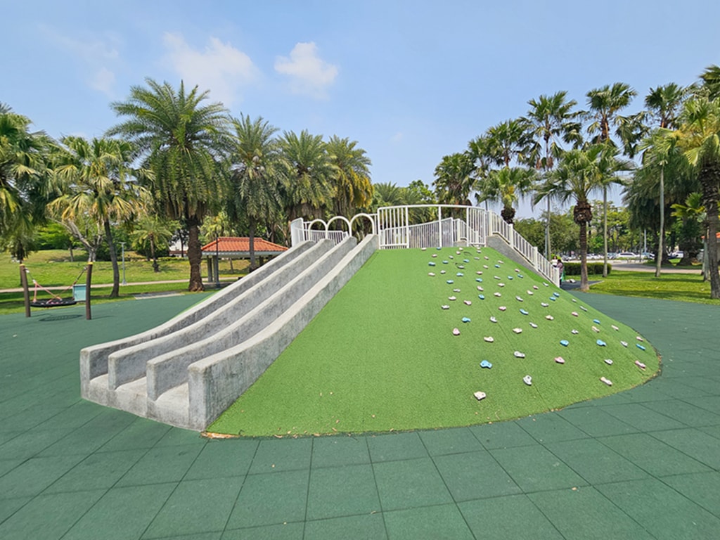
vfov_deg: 89.9
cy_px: 270
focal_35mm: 13
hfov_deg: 106.2
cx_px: 360
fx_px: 270
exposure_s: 1/3264
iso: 50
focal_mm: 2.2
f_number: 2.2
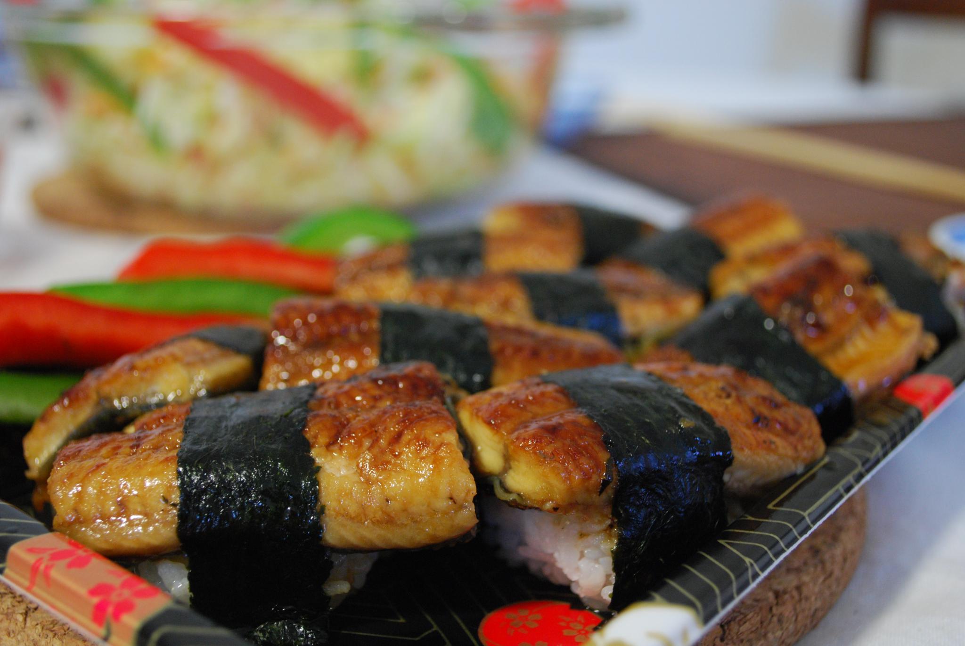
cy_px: 323
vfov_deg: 29.9
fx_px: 1208
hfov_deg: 43.6
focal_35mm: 45
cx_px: 482
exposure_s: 1/3
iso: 800
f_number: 4.8
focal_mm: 30
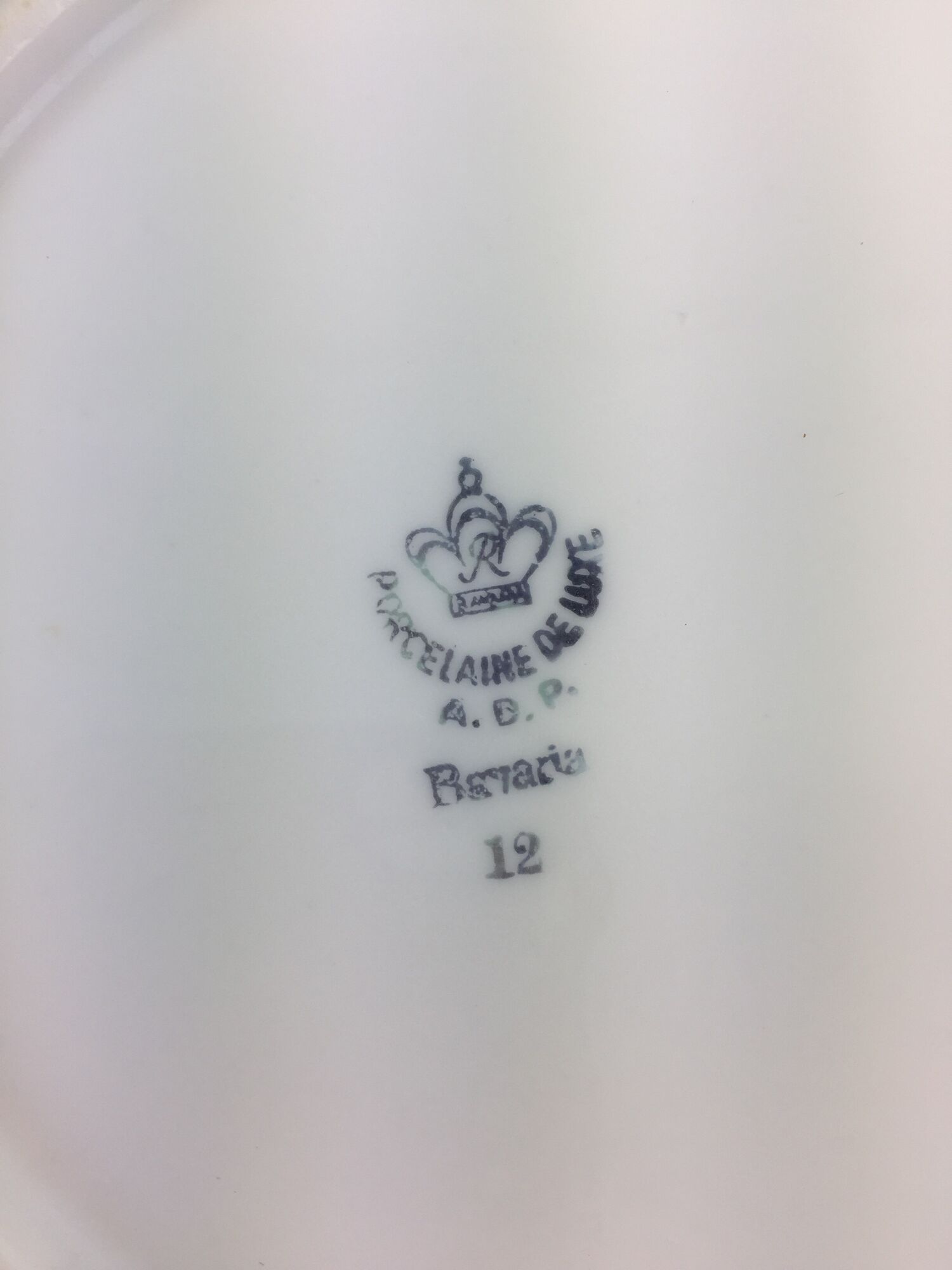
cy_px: 635
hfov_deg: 48.2
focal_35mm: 29
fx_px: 1063
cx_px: 476
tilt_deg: -82.8
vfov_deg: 61.7
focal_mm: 4.15
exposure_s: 1/170
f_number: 2.2
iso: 32
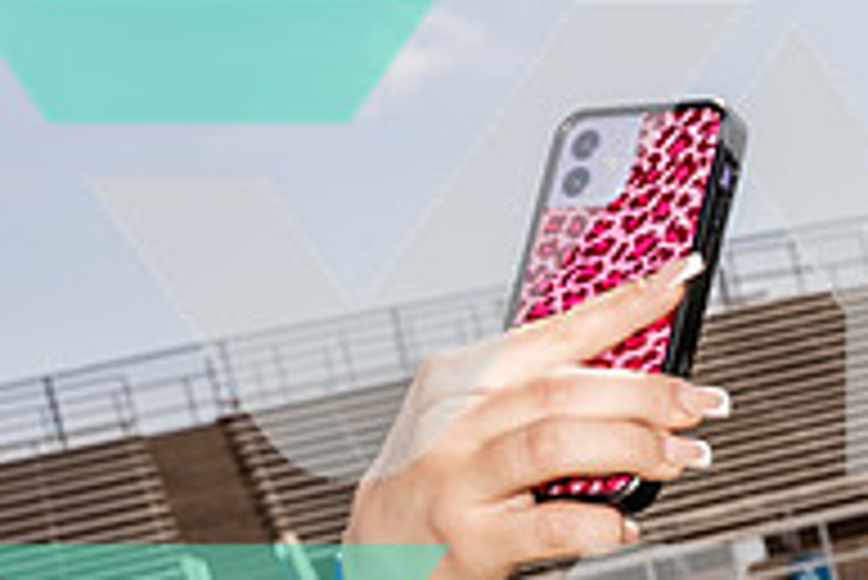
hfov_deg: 13.7
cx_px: 1124
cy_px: 785
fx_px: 3474
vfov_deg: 9.4
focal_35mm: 144
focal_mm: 48
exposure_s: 1/250
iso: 100
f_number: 9
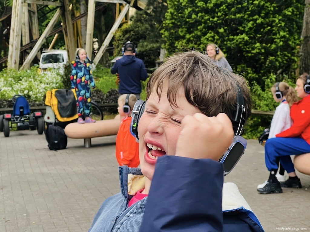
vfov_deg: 19.1
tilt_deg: -6.8
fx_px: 690
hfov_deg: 25.3
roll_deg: +1.2
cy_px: 116
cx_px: 155
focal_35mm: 77
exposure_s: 1/99
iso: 160
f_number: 2.8
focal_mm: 9
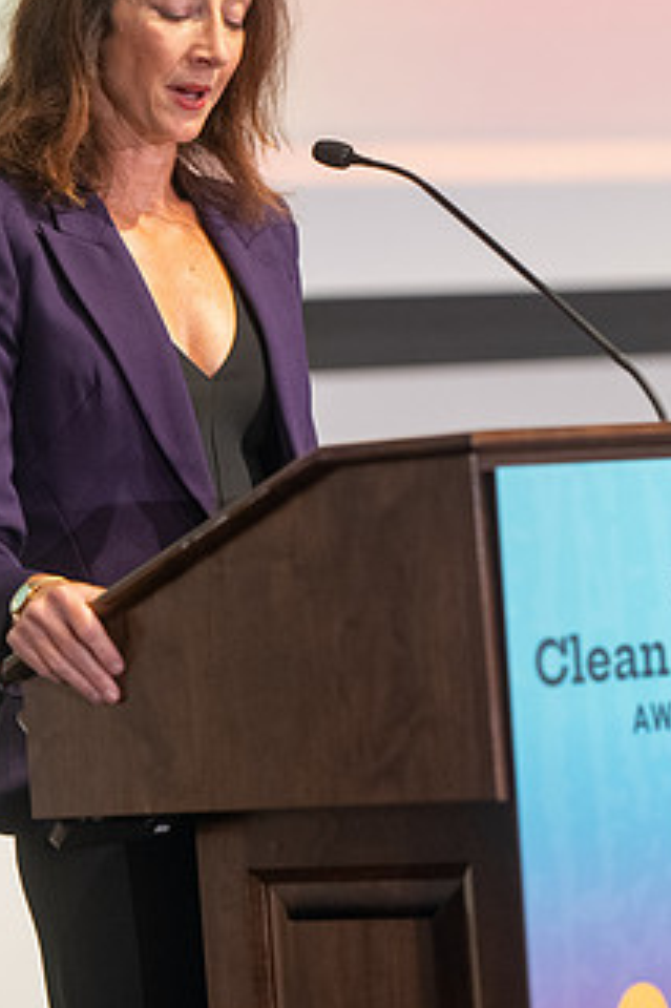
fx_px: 5317
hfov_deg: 7.2
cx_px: 328
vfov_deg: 10.8
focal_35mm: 190
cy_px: 337
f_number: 2.8
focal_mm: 135
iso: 3200
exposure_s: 1/250
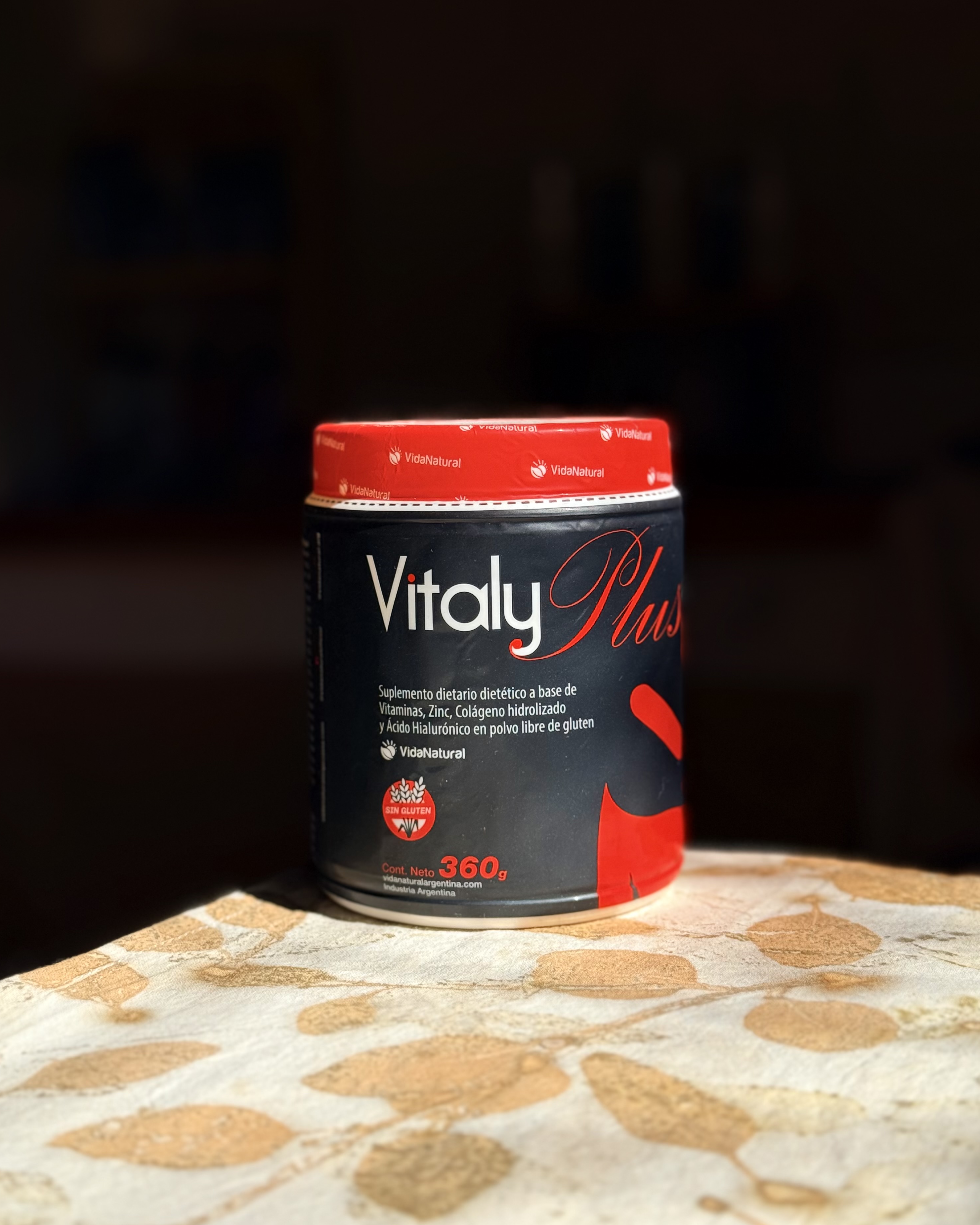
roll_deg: +1.8
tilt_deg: -3.9
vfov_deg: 36.7
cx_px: 491
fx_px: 1849
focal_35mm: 51
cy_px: 591
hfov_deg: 29.7
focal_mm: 6.76
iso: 100
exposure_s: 1/2976
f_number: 1.78
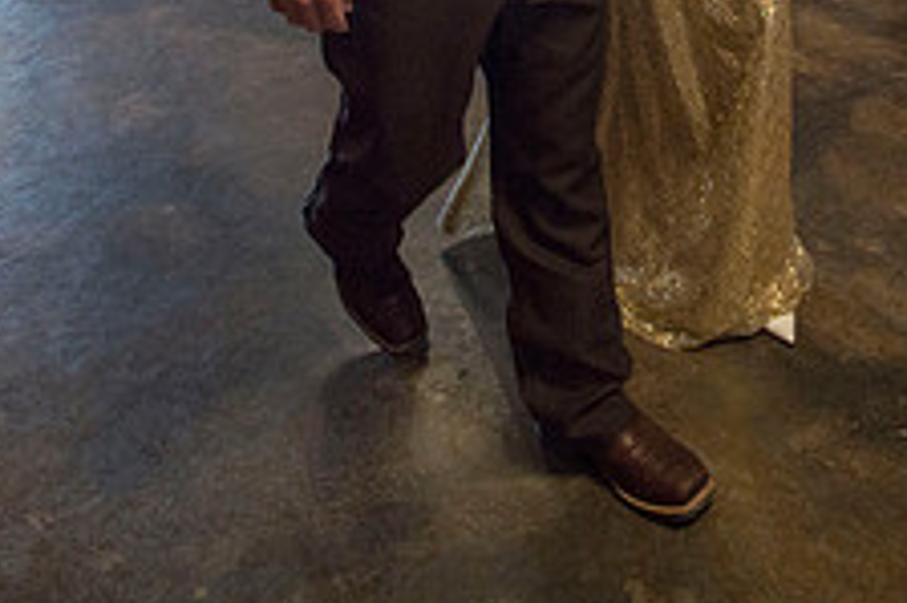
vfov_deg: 26.6
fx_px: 1108
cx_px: 794
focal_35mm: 44
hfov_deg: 41.5
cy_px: -142
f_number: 6.3
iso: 1600
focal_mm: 17
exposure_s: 1/125
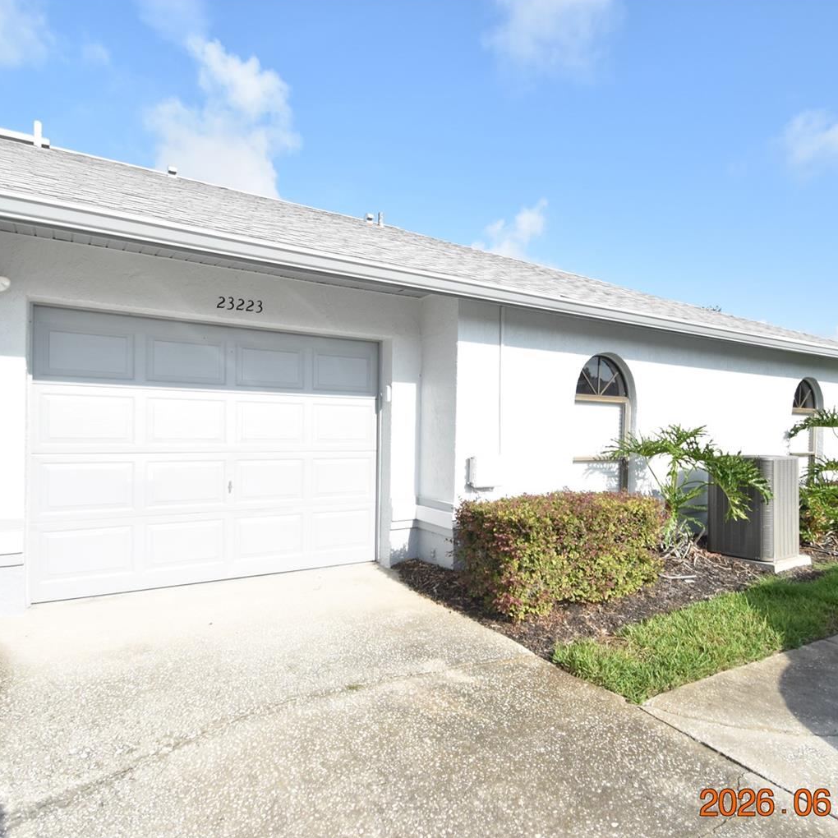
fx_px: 548
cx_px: 458
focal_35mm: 20
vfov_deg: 74.8
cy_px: 431
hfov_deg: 74.7
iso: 800
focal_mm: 10
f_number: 3.5
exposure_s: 1/4000
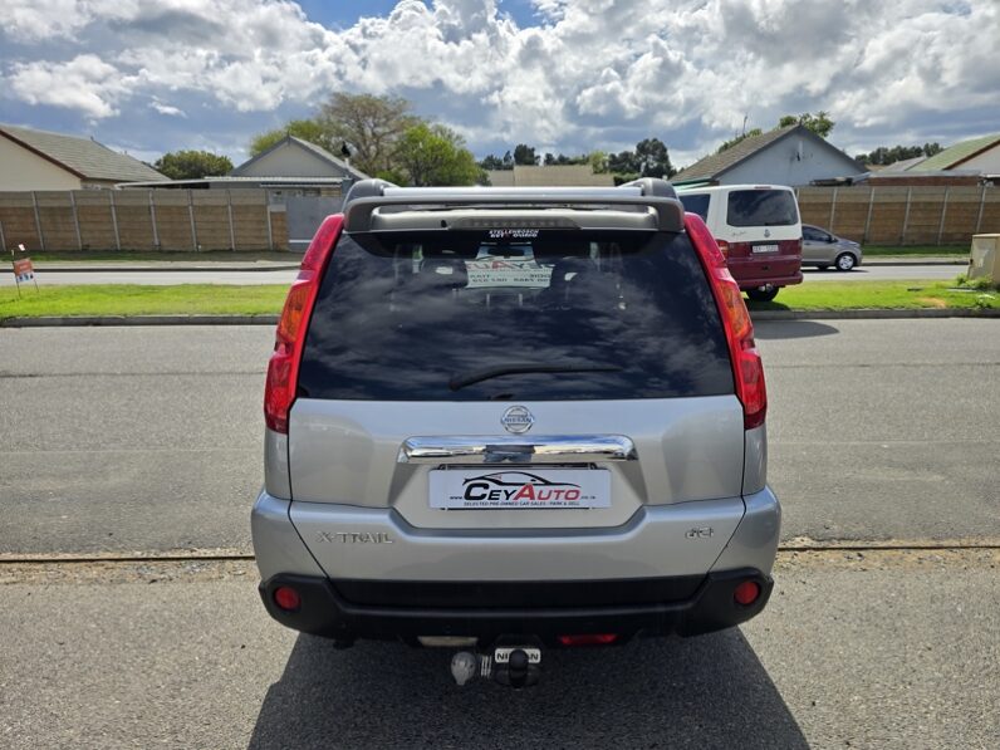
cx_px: 500
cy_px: 375
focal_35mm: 23
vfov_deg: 58.9
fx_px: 664
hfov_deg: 73.9
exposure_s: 1/1354
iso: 12
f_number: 1.7
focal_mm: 6.3
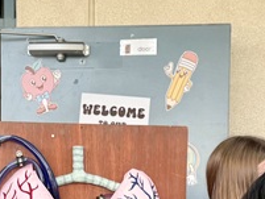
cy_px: 278
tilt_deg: -2.1
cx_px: 107
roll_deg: -1.0
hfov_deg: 16.1
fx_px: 935
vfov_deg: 11.7
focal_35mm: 122
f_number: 1.78
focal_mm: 6.76
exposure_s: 1/198
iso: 64
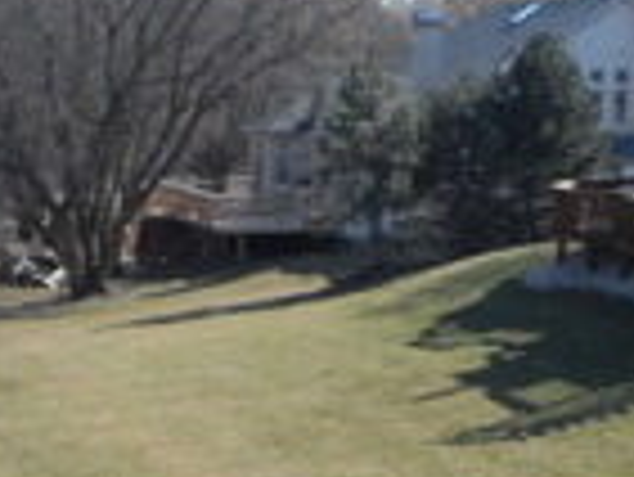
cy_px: 436
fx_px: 2658
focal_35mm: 145
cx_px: -121
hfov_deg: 13.3
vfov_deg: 10.2
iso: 100
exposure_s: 1/500
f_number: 3.4
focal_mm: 5.3
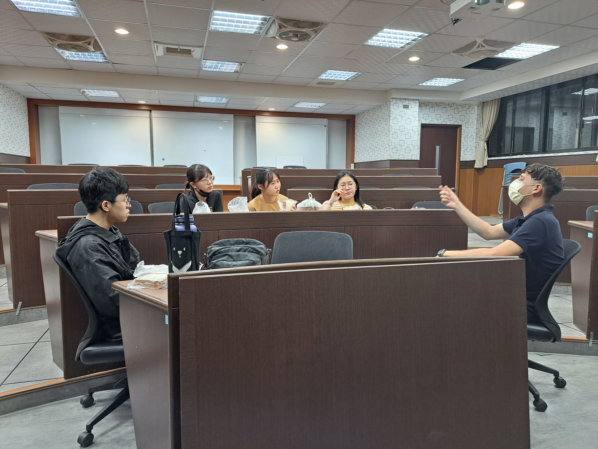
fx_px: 415
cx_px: 299
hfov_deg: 71.6
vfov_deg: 56.8
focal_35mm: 24
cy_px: 224
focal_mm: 5.23
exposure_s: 1/60
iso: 100
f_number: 1.8
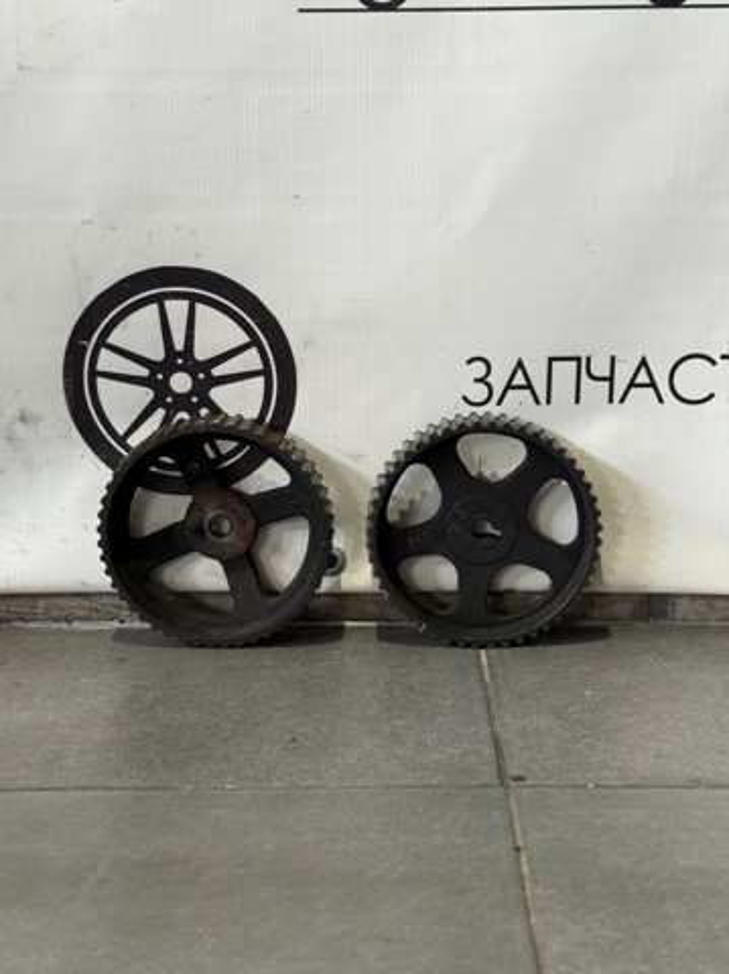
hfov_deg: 30.2
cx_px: 364
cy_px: 487
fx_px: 1350
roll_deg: +0.4
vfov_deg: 39.7
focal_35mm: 48
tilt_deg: -13.2
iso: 80
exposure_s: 1/50
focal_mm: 6.76
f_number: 1.78
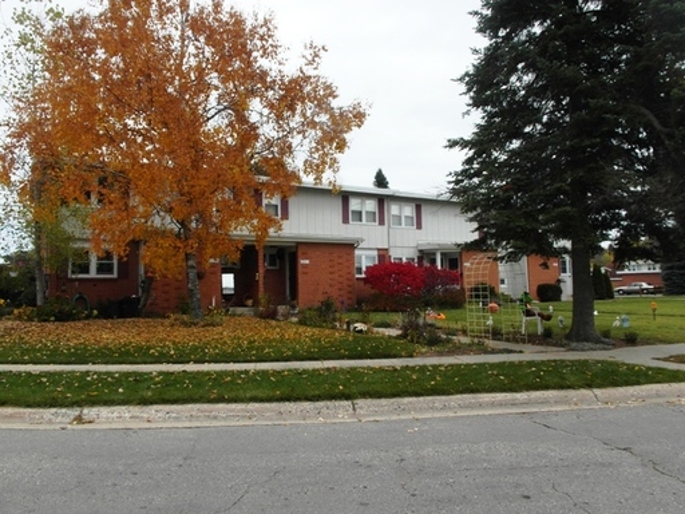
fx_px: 554
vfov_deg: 49.7
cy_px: 257
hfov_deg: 63.4
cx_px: 342
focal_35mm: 28
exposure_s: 1/500
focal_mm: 5
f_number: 4.1
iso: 100
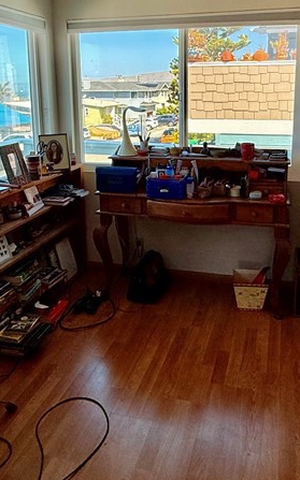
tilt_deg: -10.4
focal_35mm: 34
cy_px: 173
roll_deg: +0.9
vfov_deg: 55.9
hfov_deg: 37.2
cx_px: 170
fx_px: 445
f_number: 2.2
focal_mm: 2.22
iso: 64
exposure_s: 1/400
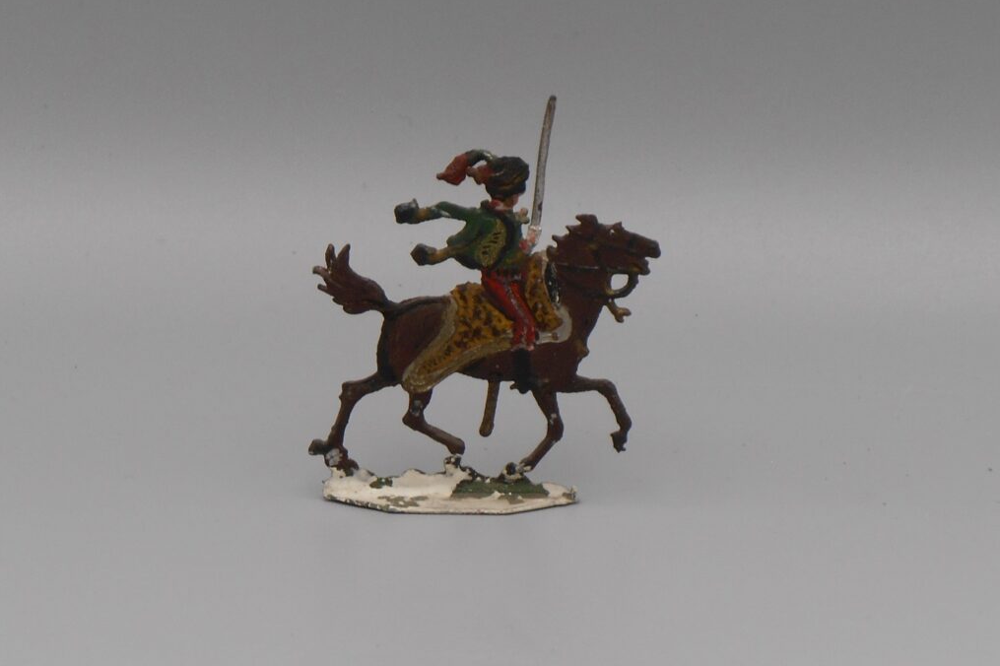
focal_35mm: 127
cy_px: 335
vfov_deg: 10.8
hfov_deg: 16.1
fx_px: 3526
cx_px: 503
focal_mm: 21.5
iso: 80
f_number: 5.4
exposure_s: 1/60
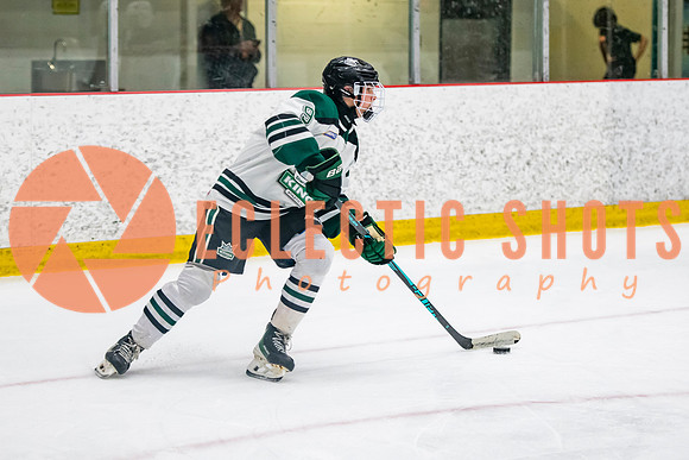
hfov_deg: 14.7
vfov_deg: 9.8
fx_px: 2676
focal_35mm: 140
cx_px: 309
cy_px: 206
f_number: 3.2
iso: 2000
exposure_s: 1/640
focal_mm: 98
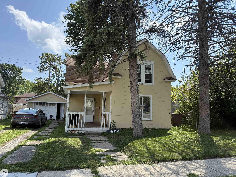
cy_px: 88
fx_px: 164
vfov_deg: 56.8
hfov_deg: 71.6
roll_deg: -0.2
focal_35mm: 24
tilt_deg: +6.8
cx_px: 118
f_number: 1.78
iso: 100
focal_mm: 6.76
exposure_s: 1/3759
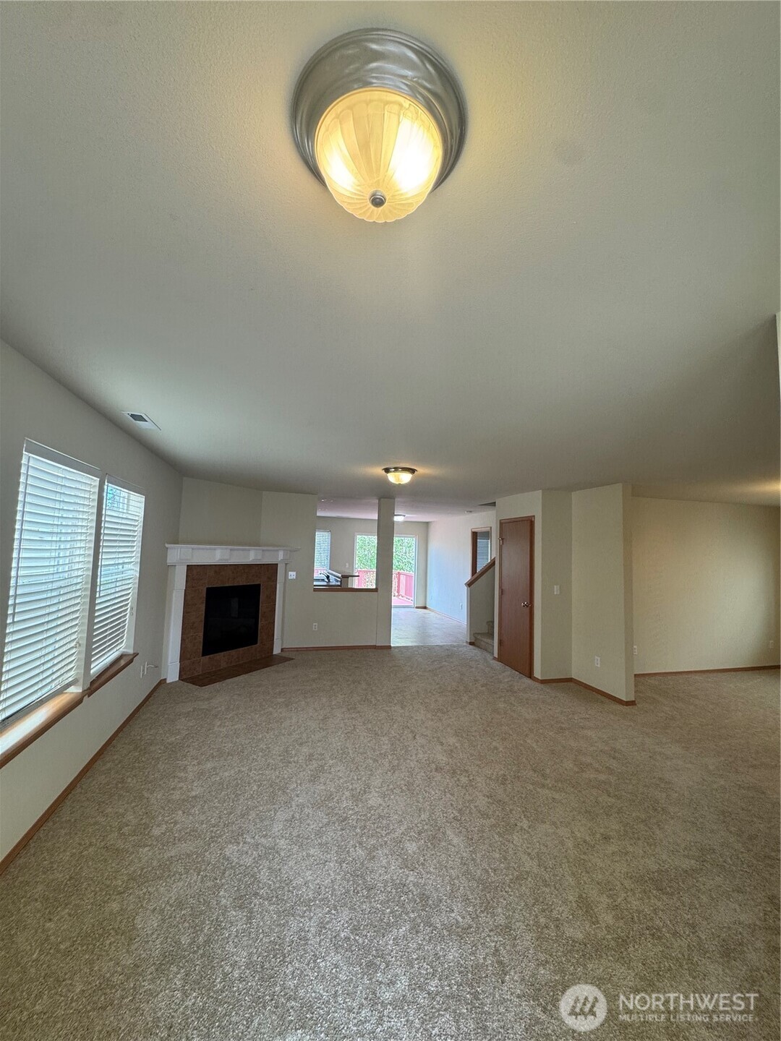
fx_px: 421
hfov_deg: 85.7
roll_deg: -1.3
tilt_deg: +5.4
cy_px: 520
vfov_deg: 102.1
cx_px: 390
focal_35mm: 14
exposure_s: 1/120
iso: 125
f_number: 2.2
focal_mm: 2.22
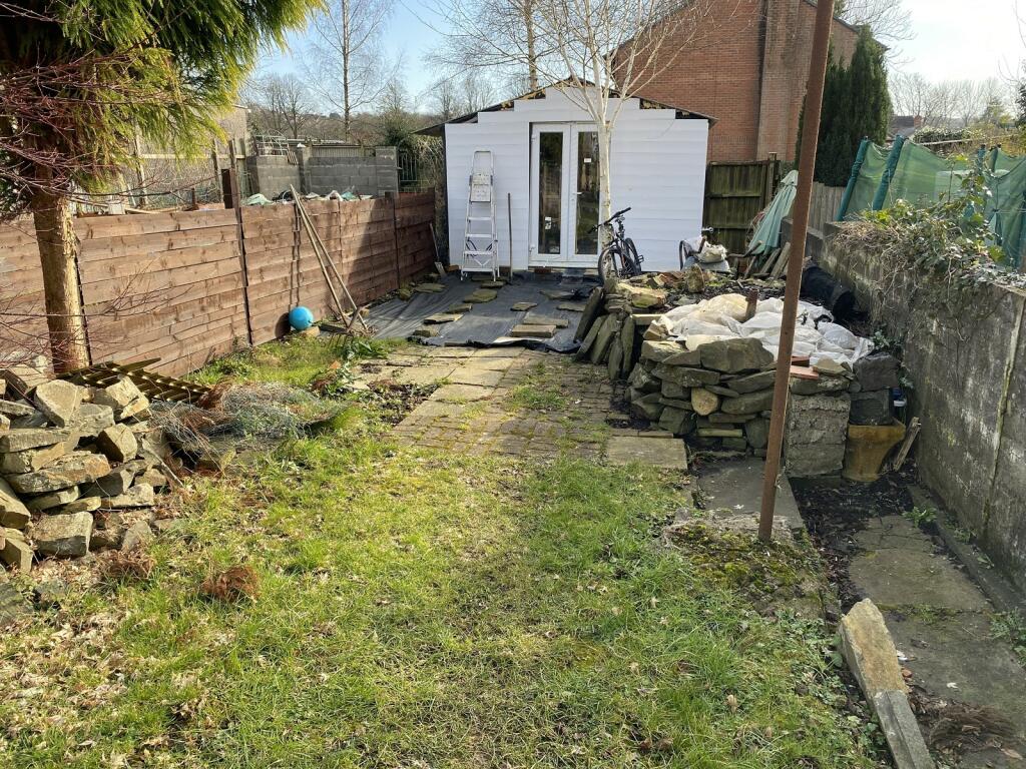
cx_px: 513
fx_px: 771
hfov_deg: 67.3
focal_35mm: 26
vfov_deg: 53.1
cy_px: 384
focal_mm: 4.25
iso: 32
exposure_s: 1/489
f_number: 1.8
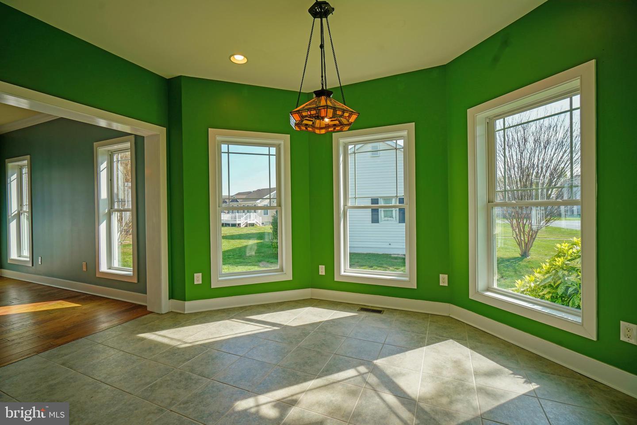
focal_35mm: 16
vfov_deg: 73.7
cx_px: 318
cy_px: 212
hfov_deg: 96.7
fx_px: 283
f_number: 6.3
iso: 100
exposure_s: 1/80
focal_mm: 16
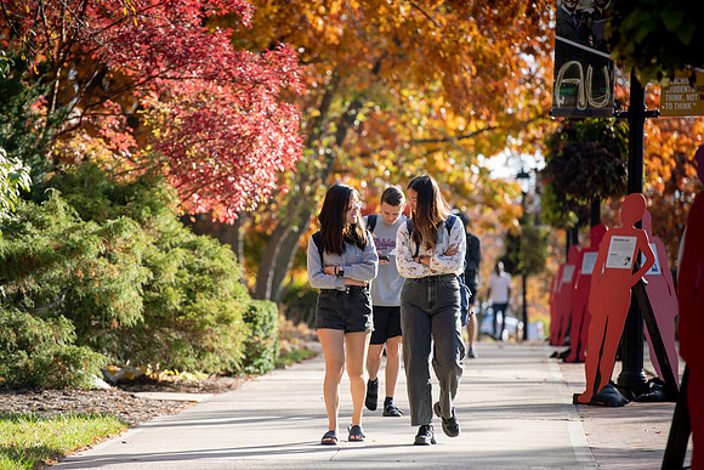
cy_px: 235
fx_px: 3912
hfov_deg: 10.3
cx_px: 352
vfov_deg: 6.9
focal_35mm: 200
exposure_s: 1/400
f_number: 4
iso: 160
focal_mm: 200
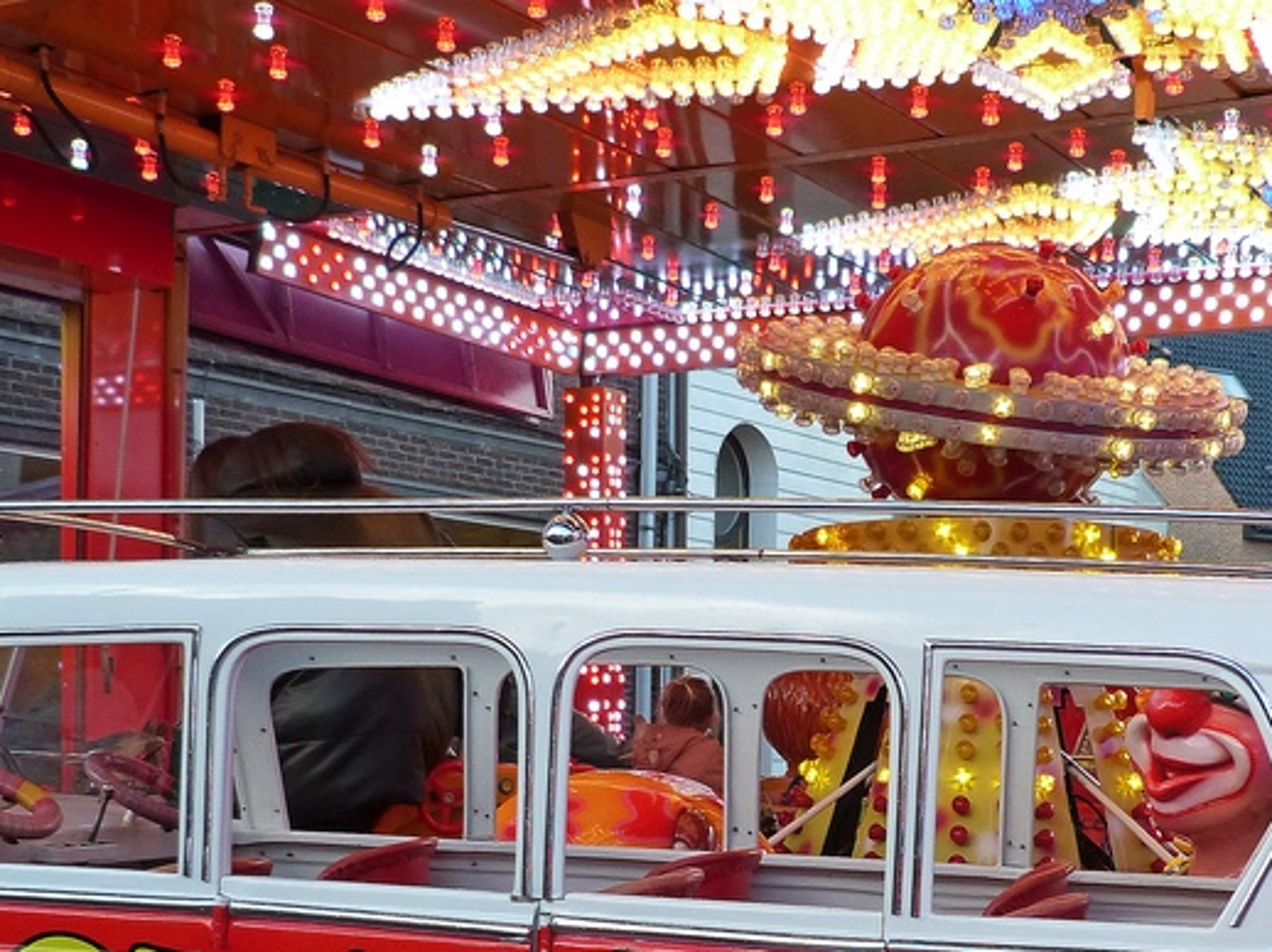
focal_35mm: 56
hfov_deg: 34.2
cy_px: 866
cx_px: 788
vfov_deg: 25.2
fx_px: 2057
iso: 200
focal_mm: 5.1
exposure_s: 1/250
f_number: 2.9
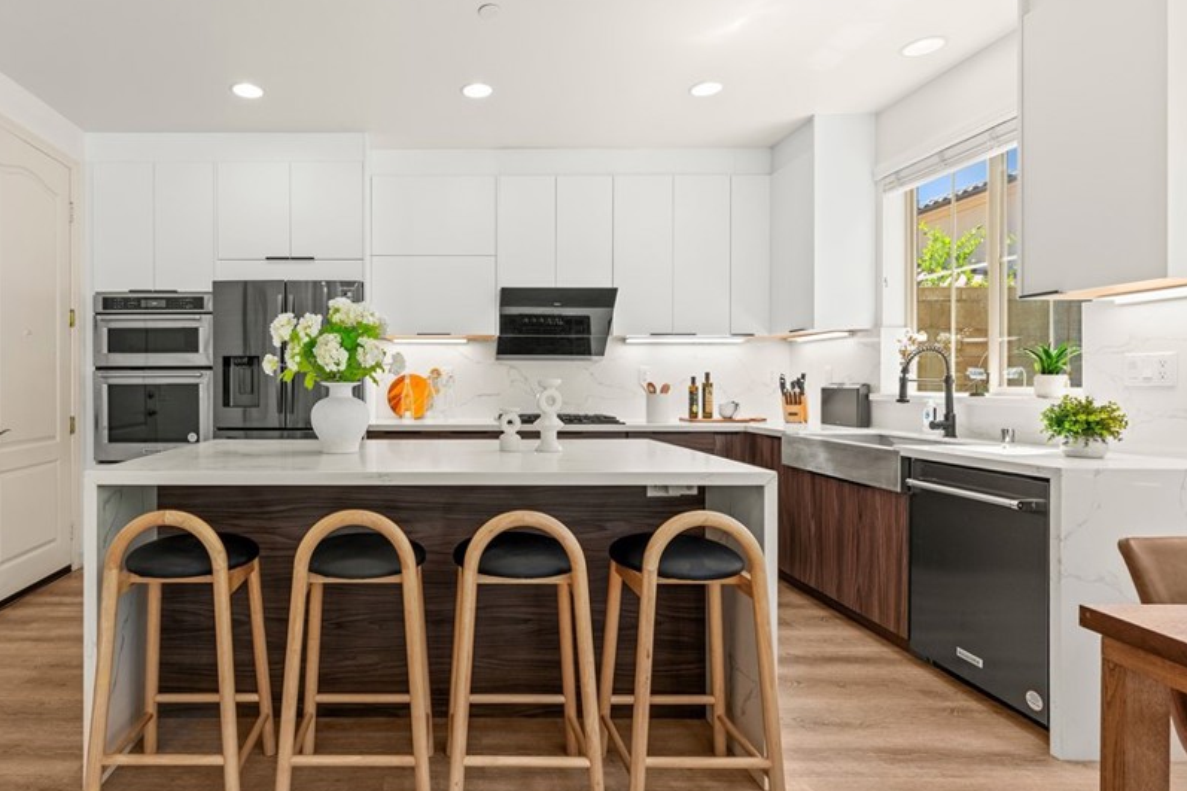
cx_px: 438
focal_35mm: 18
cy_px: 391
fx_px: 593
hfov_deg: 88.0
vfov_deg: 67.4
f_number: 6.3
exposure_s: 1/15
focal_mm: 14
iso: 250
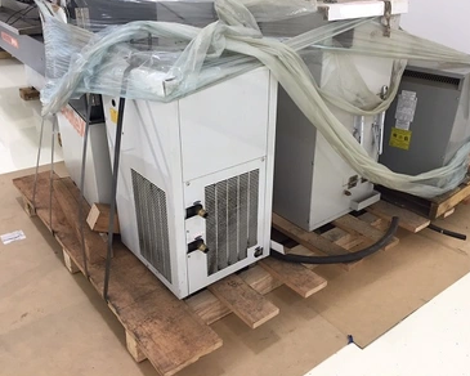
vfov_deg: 47.1
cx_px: 237
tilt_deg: -25.0
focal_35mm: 31
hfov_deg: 57.2
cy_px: 185
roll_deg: -2.1
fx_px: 431
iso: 40
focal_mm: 4.15
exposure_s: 1/30
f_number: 2.2
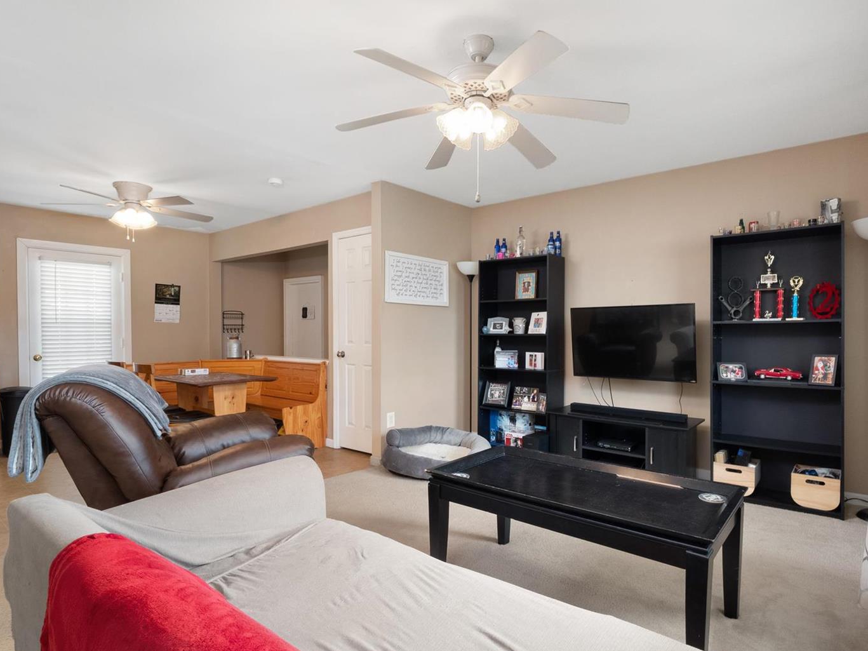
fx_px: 451
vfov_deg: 71.6
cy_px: 328
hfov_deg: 87.4
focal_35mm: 18
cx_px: 483
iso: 640
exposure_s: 1/2
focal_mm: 8
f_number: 10
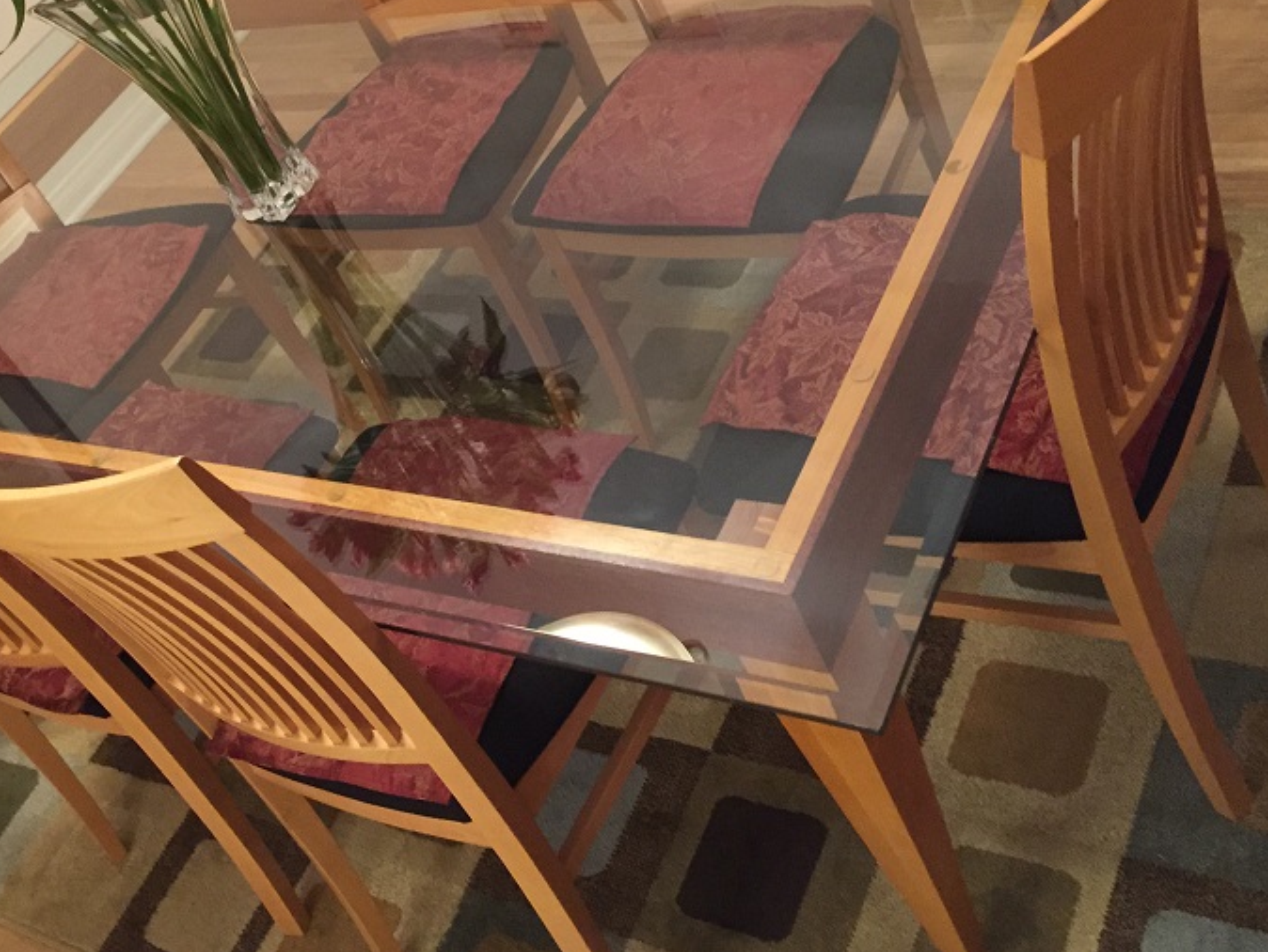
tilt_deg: -34.1
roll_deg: +29.2
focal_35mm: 43
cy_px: 301
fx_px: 1576
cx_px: 499
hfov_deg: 43.6
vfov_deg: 33.3
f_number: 2.2
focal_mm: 4.15
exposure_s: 1/17
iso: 250
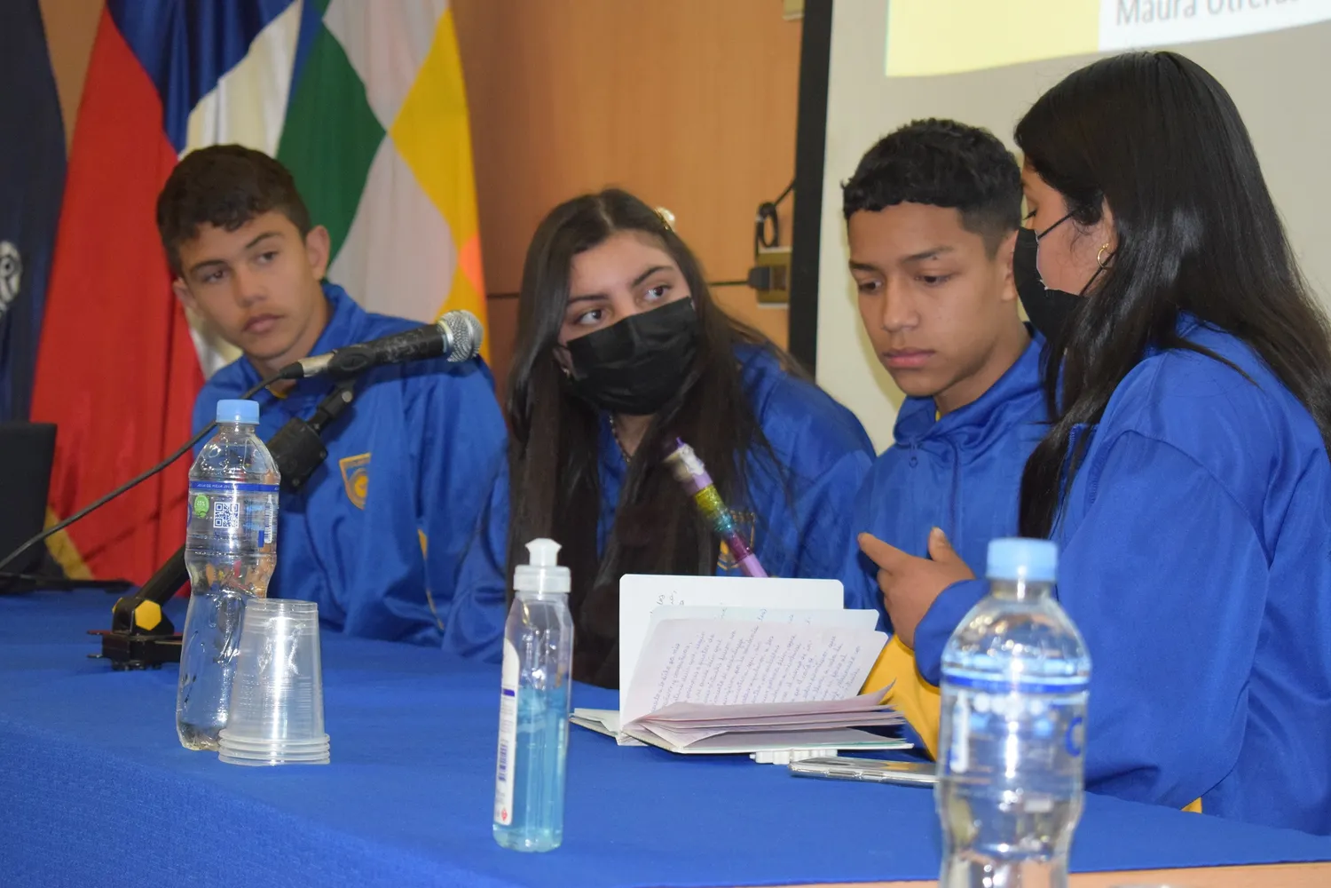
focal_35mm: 82
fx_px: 3050
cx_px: 666
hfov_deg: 24.6
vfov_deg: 16.6
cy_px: 444
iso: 3200
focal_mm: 55
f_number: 5.6
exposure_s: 1/60
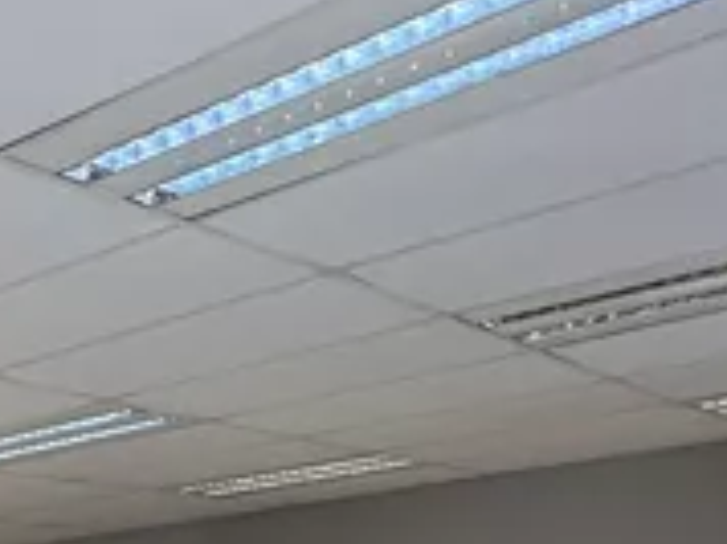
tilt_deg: -8.2
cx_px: -98
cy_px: 879
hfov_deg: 27.7
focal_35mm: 63
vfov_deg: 19.4
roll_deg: +1.9
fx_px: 1321
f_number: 2.2
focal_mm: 2.22
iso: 200
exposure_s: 1/100
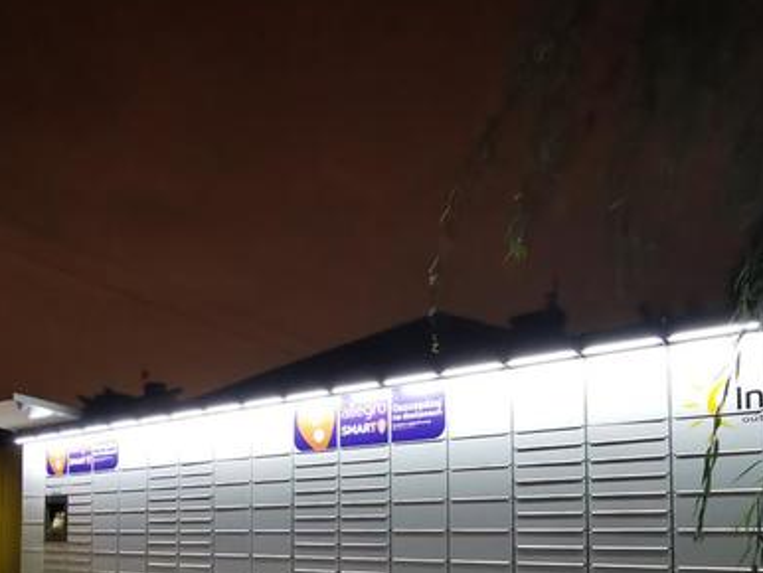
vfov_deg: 44.4
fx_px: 640
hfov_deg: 61.6
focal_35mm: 29
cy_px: 503
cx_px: 387
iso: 1000
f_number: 2.2
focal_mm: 2.35
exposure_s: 1/16.7
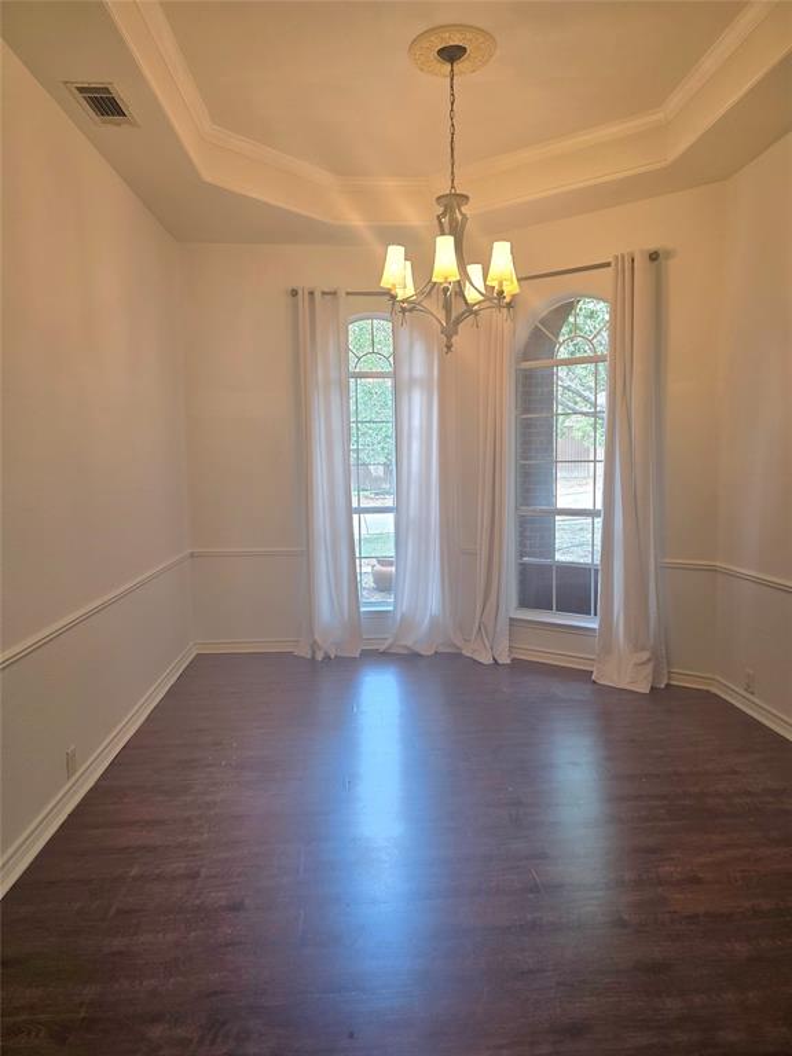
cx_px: 396
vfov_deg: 73.9
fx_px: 702
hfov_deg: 58.9
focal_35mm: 23
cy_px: 528
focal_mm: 6.3
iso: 125
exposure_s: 1/120
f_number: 1.7
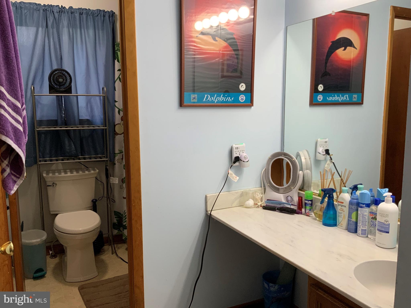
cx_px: 206
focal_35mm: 29
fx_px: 344
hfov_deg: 61.7
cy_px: 154
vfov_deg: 48.2
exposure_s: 1/60
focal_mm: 3
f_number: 1.8
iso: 50
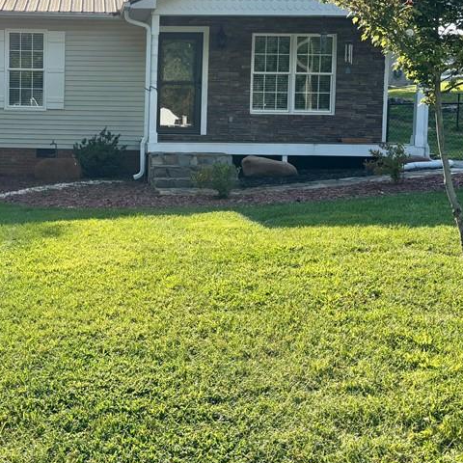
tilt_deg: -3.4
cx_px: 73
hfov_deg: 33.4
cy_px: 150
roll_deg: -1.3
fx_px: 741
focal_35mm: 49
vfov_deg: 34.3
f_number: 1.6
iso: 50
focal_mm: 5.96
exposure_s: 1/1751
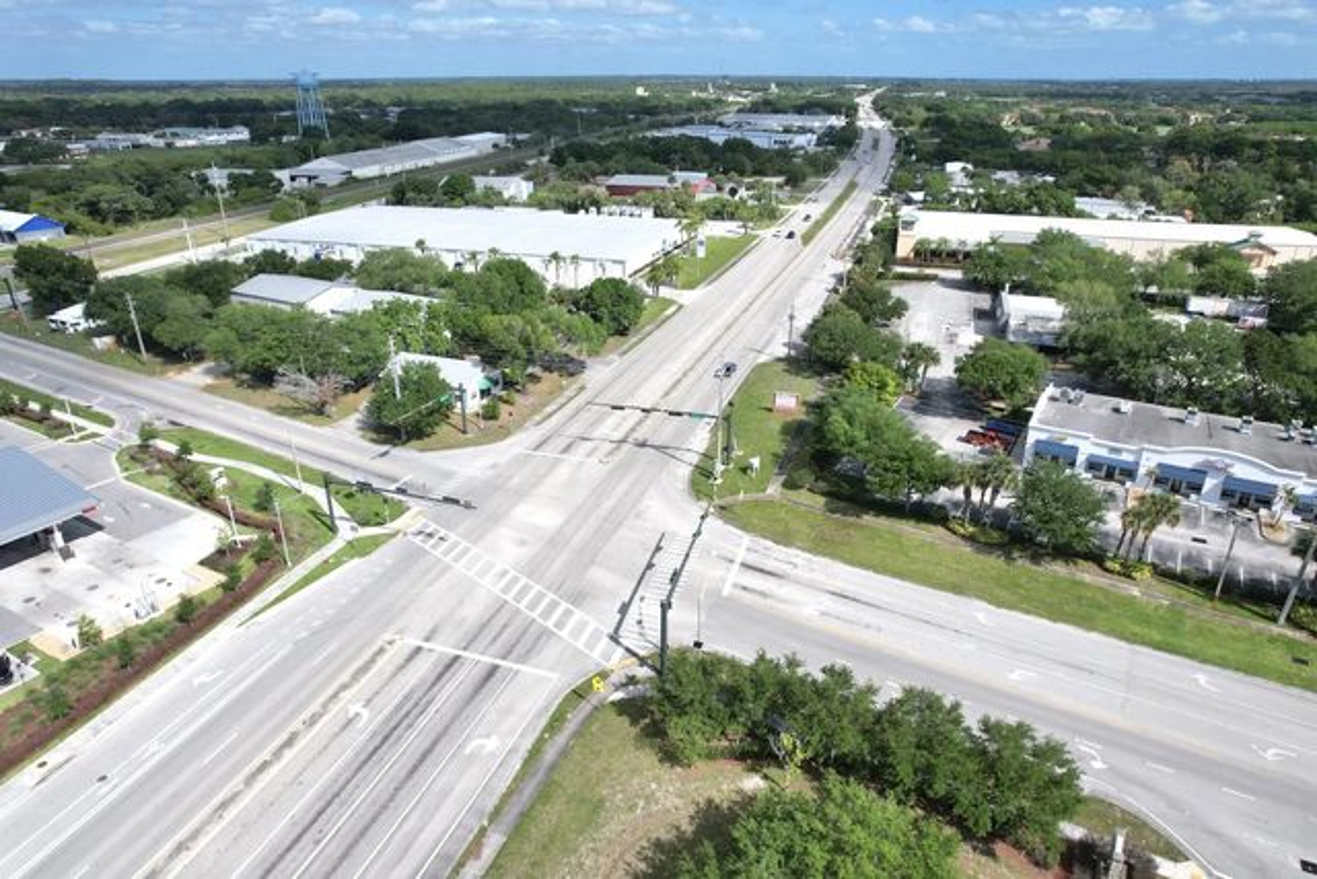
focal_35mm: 22
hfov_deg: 78.6
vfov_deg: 57.3
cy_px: 440
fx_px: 805
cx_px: 658
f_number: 2.8
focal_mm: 8.38
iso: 110
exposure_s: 1/2500
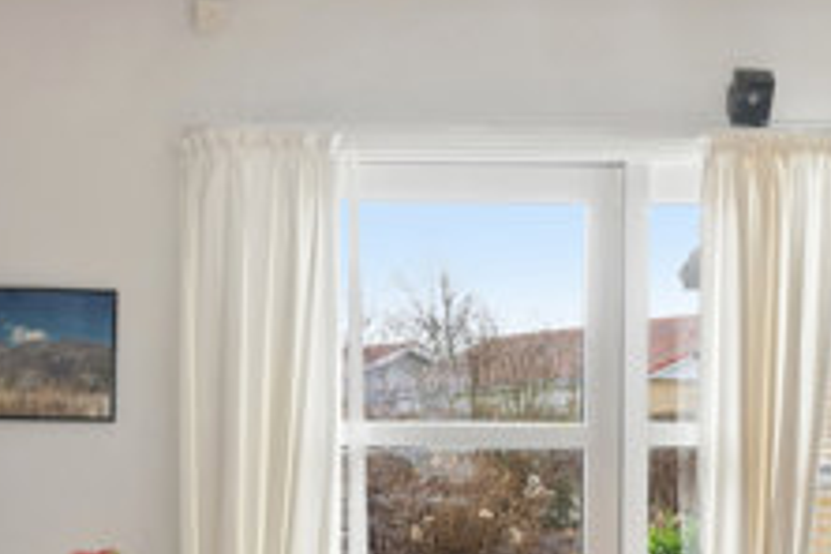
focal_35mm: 92
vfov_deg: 14.8
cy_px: 447
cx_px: 389
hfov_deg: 22.2
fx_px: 2119
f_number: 8
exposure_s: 1/60
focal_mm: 17
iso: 200
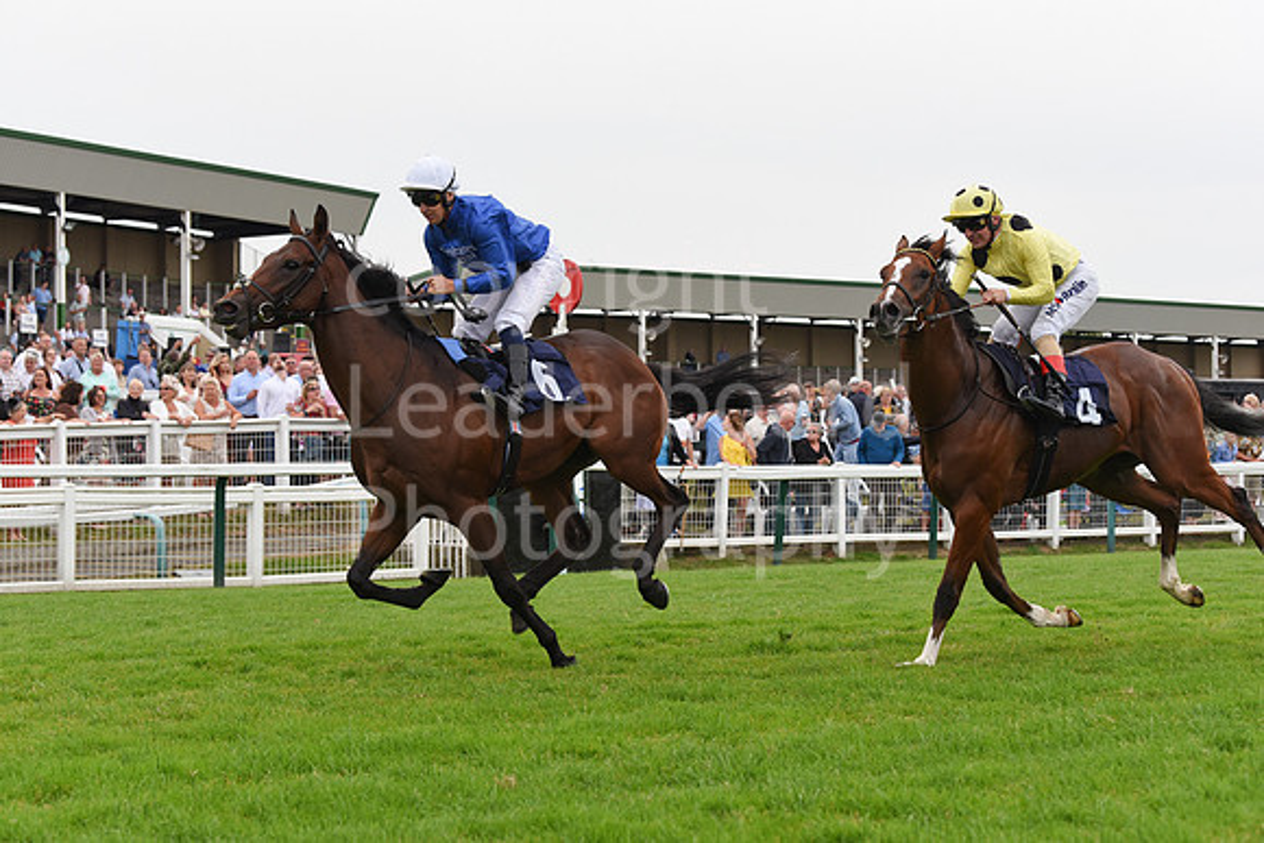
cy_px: 422
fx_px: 2458
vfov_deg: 19.5
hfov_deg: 28.8
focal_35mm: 70
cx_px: 632
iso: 1000
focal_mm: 70
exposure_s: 1/1600
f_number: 5.6
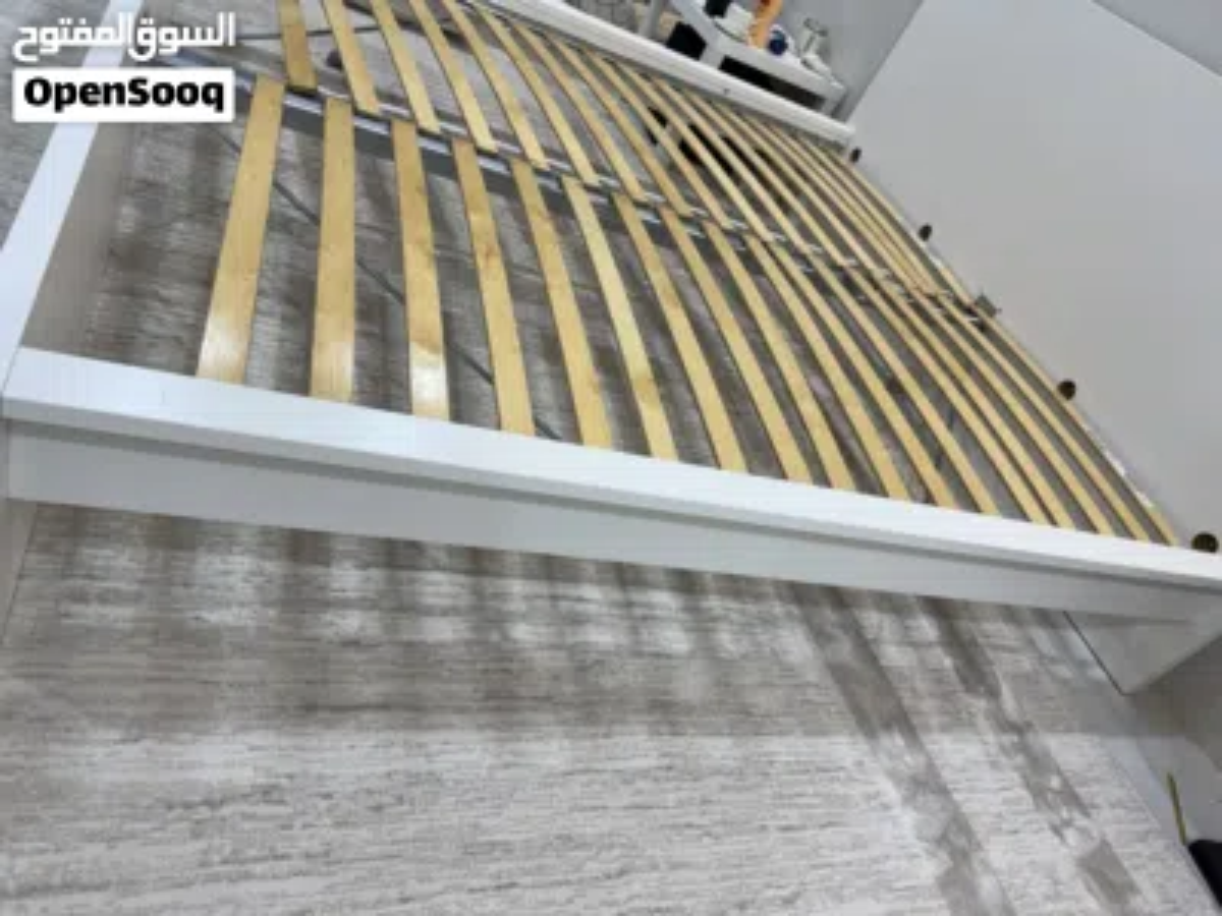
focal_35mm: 24
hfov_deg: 71.6
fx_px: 847
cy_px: 458
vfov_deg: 56.8
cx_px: 611
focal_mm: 6.76
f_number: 1.78
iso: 125
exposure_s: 1/100
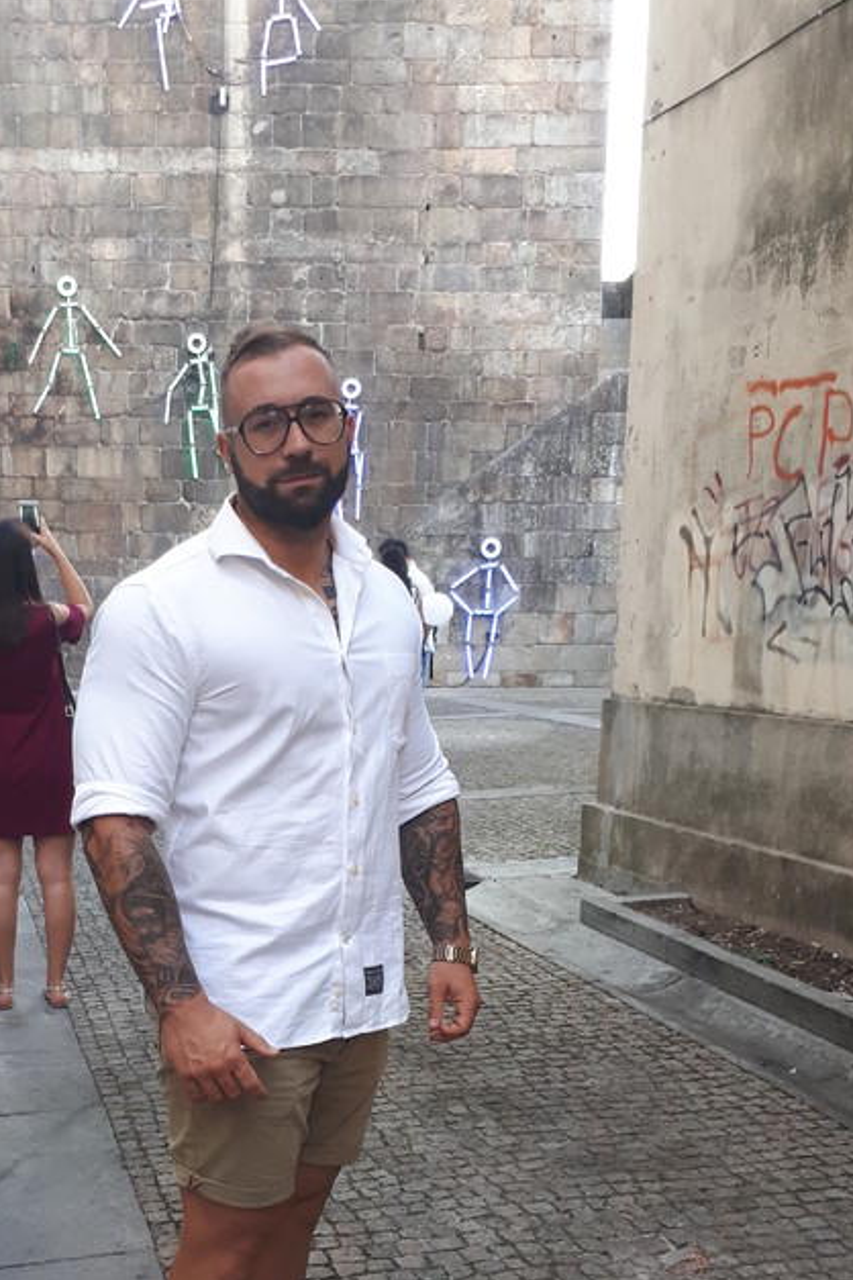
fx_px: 1528
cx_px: 290
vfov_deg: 44.2
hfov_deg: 31.0
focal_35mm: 43
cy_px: 931
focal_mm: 3.6
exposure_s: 1/33
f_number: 1.9
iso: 50
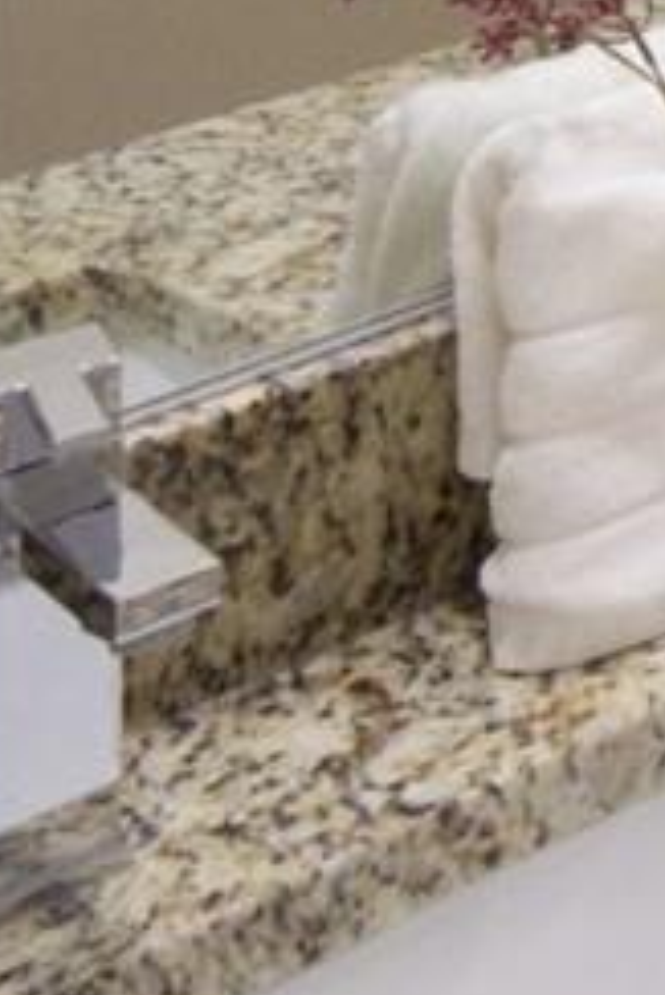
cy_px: -1258
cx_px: 2248
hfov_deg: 9.0
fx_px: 3016
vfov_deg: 14.1
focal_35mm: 109
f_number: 9
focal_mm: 8
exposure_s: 1/15
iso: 1600
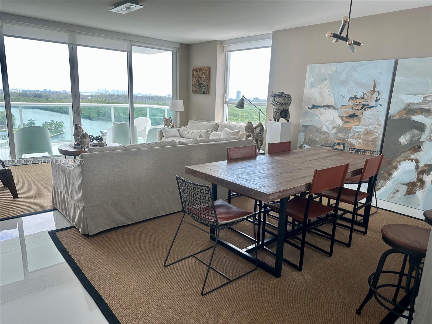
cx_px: 216
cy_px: 162
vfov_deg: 56.8
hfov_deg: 71.6
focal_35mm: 24
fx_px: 300
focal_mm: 6.86
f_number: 1.78
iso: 80
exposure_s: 1/303
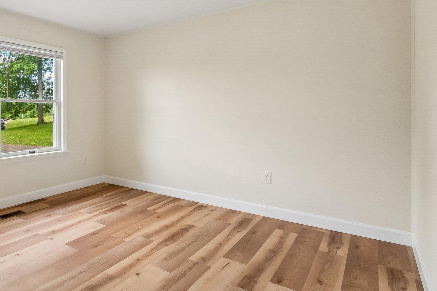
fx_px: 279
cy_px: 119
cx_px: 104
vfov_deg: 54.8
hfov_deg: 70.4
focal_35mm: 23
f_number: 5.6
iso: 400
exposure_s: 1/160
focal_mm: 10
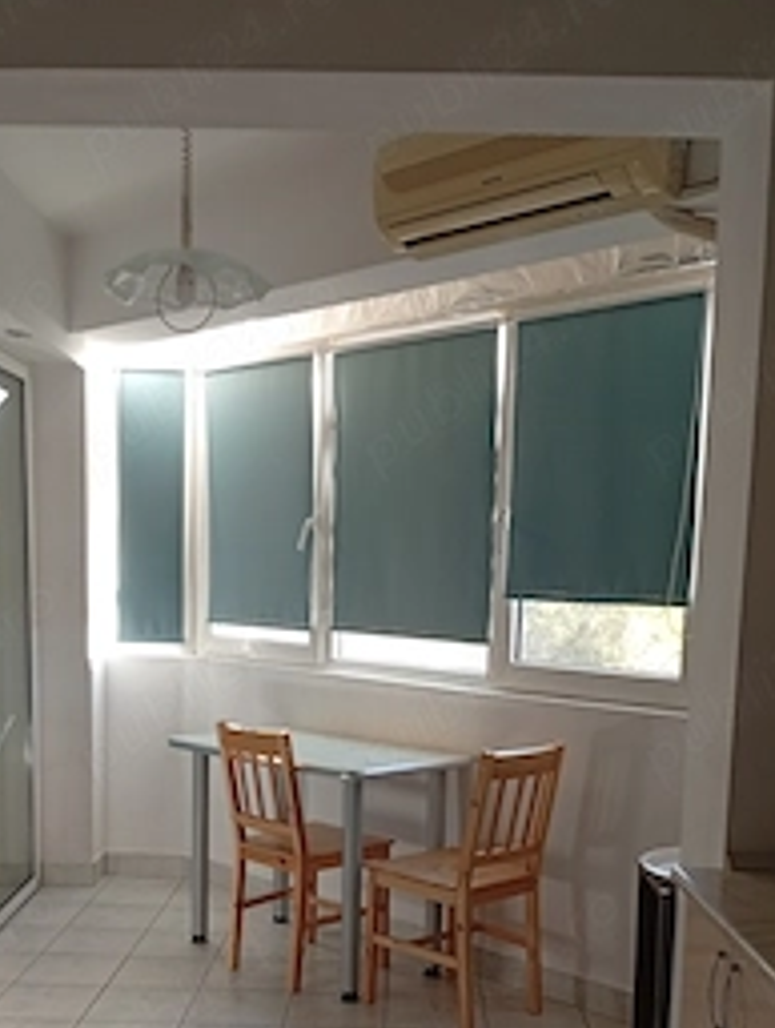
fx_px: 1250
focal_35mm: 42
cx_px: 349
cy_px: 743
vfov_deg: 43.6
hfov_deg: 34.4
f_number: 1.8
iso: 160
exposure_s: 1/50
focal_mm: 3.98
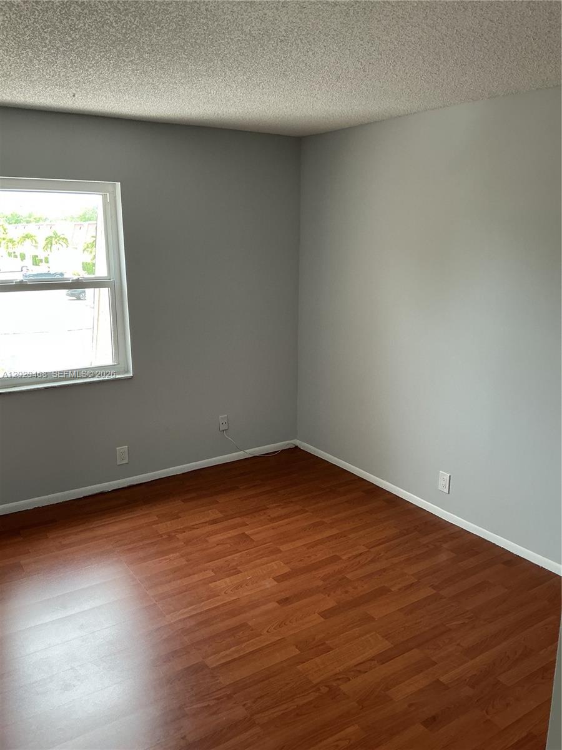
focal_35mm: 29
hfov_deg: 48.2
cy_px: 375
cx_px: 281
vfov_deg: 61.7
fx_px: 628
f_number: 1.8
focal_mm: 3
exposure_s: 1/60
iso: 40
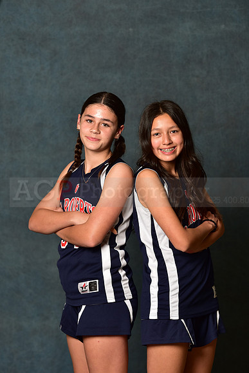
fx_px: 1244
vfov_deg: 17.1
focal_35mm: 120
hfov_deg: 11.4
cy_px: 186
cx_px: 124
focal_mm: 120
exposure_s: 1/200
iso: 200
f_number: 4.5
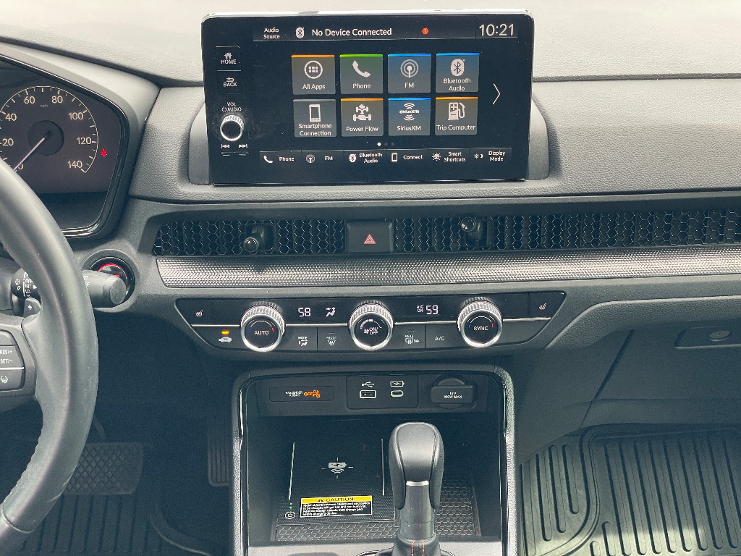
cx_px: 370
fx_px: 1113
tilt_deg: -29.9
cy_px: 278
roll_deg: +0.7
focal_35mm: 52
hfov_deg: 36.8
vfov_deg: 28.0
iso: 80
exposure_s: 1/99
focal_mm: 6
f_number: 2
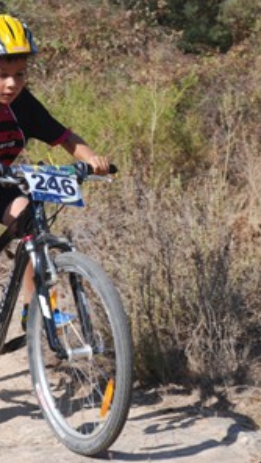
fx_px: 1606
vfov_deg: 16.4
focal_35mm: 131
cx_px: 194
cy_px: 232
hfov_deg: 9.3
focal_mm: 55
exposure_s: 1/320
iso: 200
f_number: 9
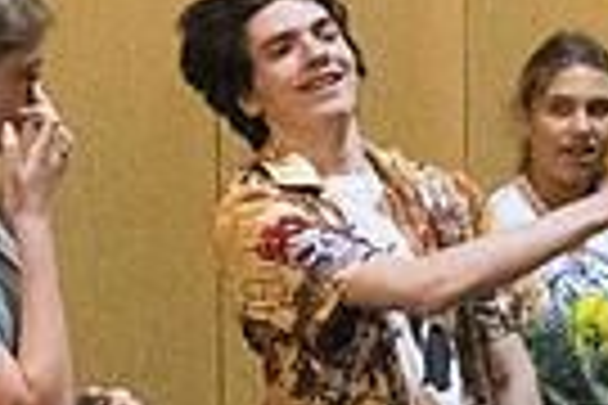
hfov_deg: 8.4
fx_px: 4137
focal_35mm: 245
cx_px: 252
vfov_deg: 5.5
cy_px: 738
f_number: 5.6
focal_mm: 38
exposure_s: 1/400
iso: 25600
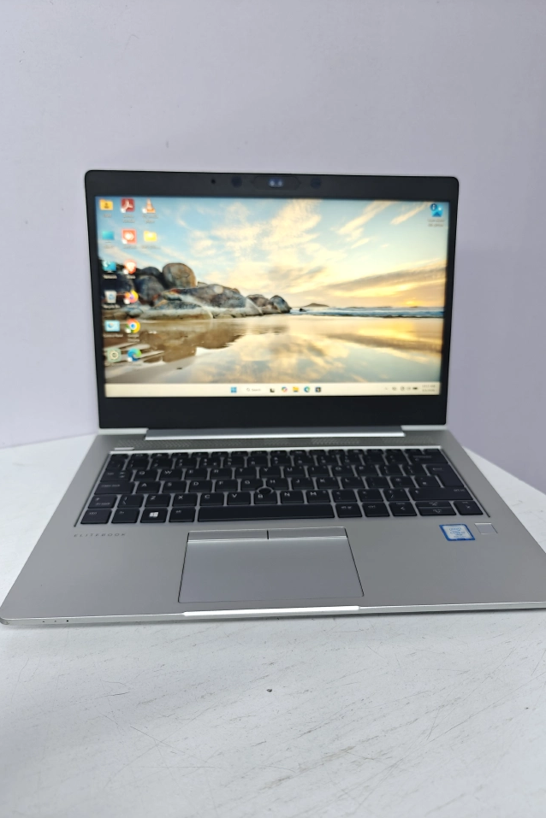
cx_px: 286
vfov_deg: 73.7
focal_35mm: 24
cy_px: 409
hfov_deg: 53.1
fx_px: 546
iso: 250
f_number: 1.6
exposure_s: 1/100
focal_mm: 6.06
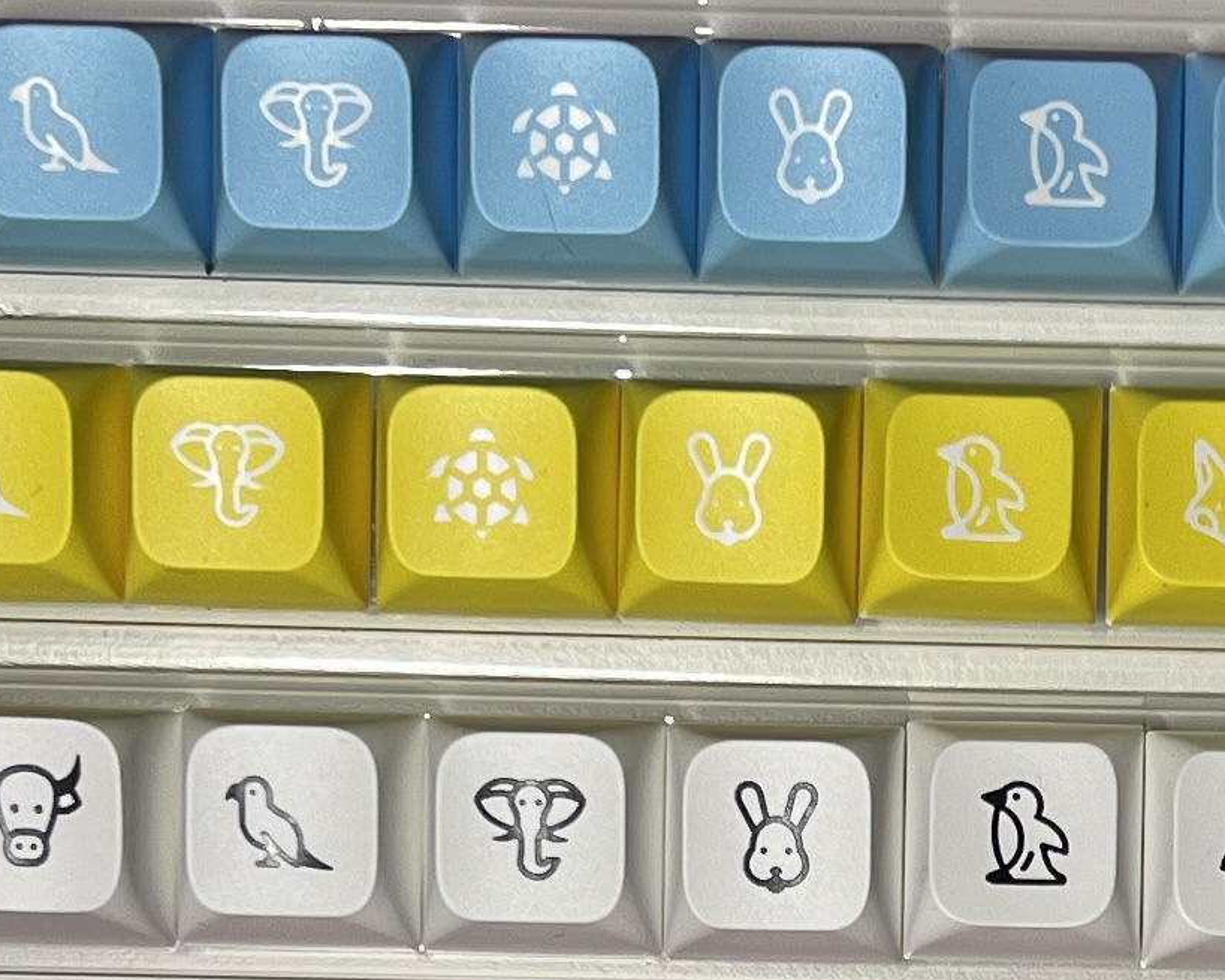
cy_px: 1062
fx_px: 4531
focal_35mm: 125
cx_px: 1081
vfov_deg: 12.1
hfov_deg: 15.2
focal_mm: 5.7
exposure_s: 1/142
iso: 32
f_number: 1.5
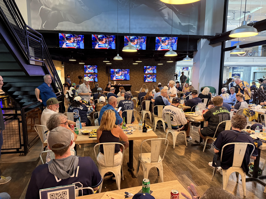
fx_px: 184
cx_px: 133
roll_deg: -1.6
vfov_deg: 56.8
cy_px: 100
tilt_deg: -10.4
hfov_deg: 71.6
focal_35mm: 24
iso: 640
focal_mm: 6.76
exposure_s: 1/40
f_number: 1.78
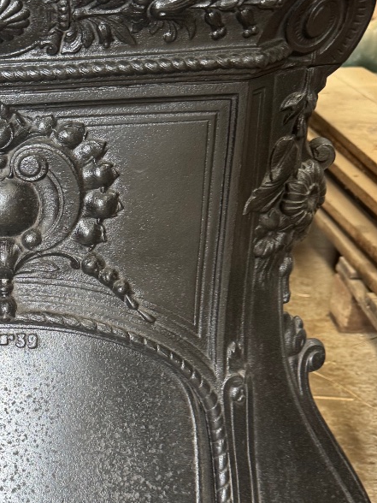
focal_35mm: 49
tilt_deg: -29.2
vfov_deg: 38.7
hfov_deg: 27.9
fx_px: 712
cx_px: -2
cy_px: 312
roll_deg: +4.0
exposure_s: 1/65
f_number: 1.78
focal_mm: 6.76
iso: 200
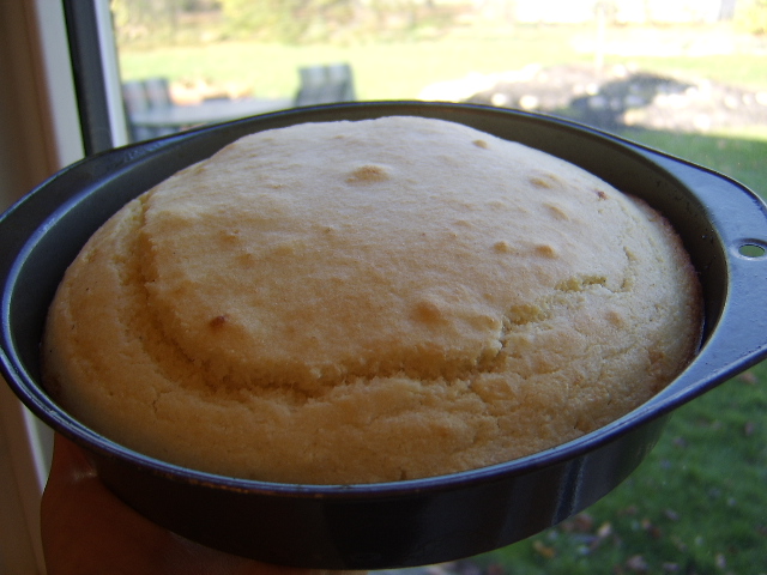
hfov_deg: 58.4
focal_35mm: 31
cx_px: 384
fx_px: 687
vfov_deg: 45.4
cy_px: 288
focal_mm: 8.13
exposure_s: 1/84
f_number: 2.7
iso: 71
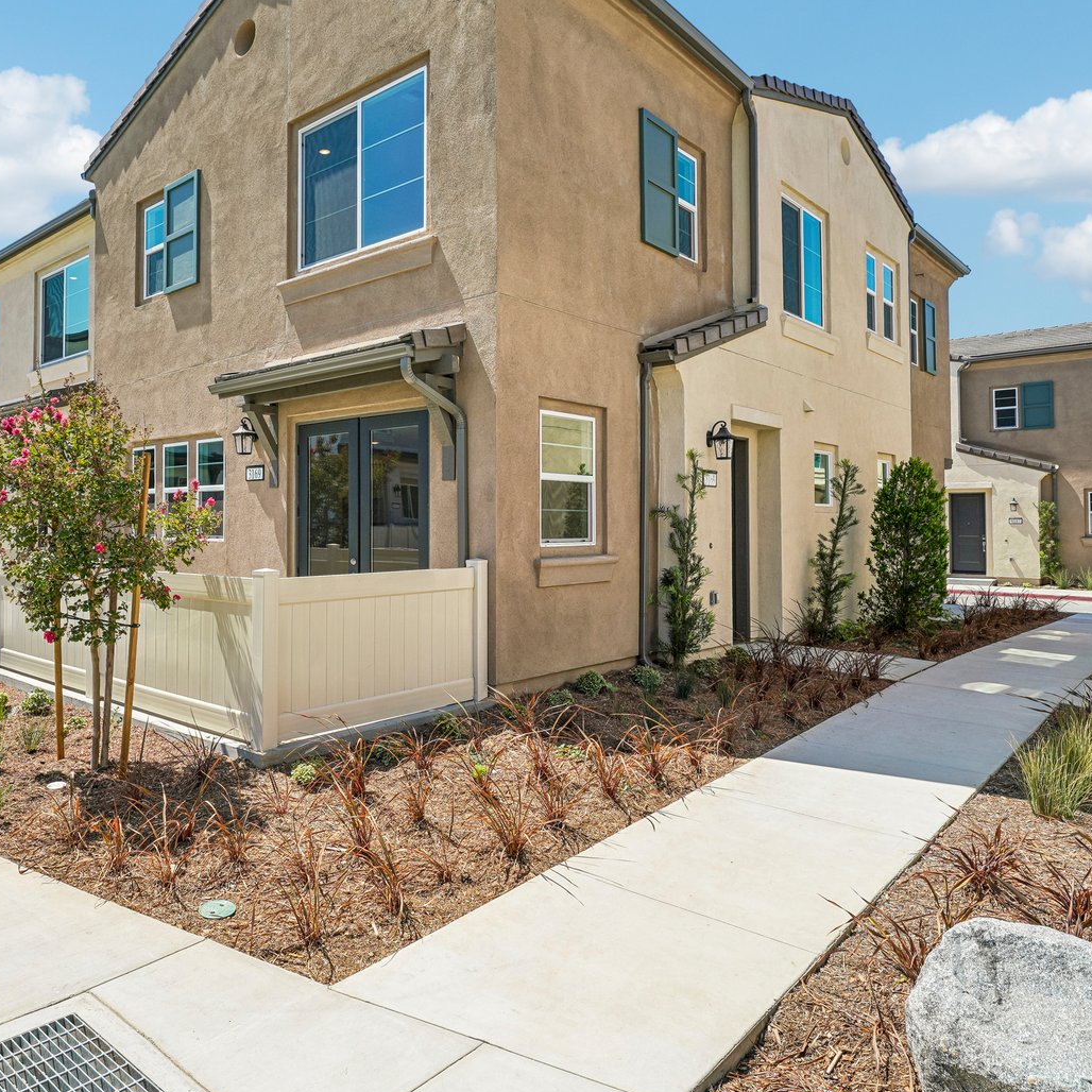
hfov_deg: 68.1
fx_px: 785
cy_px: 554
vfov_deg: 69.6
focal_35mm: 22
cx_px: 382
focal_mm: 13
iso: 100
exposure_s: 1/320
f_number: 7.1
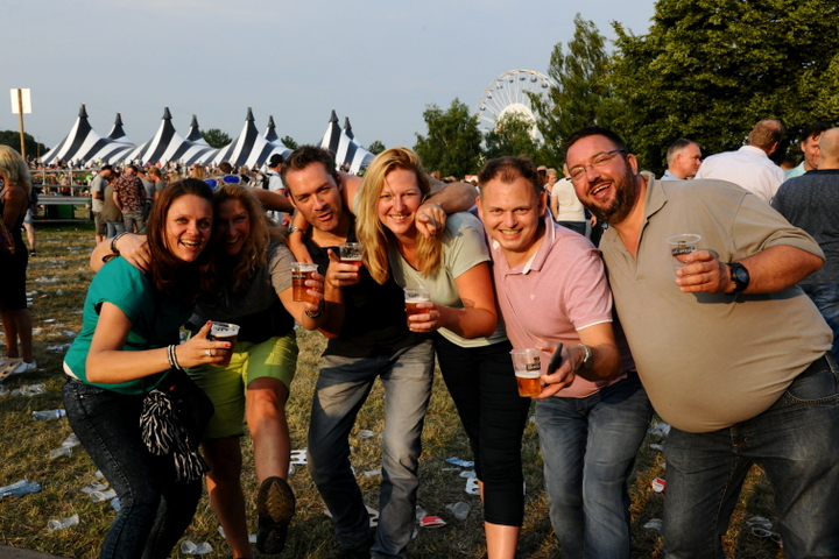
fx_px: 886
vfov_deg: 35.1
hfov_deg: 50.7
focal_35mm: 38
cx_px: 420
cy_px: 280
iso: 1250
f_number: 9
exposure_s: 1/800
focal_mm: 38
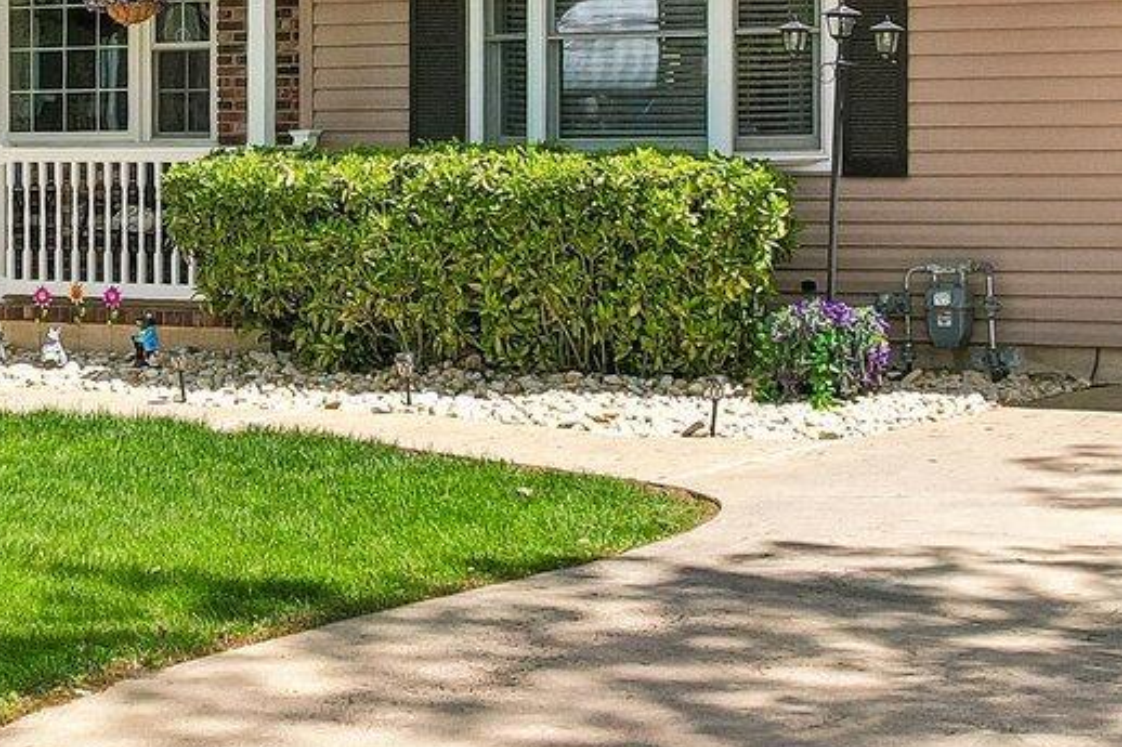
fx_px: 2710
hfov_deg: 23.2
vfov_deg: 15.5
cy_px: 88
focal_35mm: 87
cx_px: 277
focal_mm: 8.4
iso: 100
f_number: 2.8
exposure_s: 1/1000
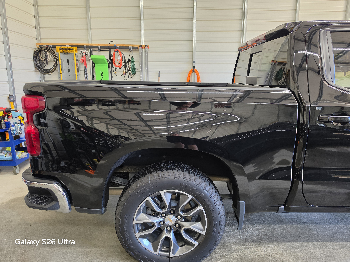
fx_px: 233
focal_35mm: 23
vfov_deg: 58.9
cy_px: 131
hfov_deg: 73.9
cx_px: 175
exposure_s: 1/120
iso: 100
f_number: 1.4
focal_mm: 6.5
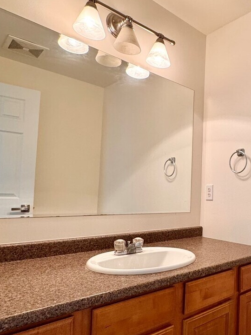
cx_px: 218
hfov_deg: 45.8
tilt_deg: +1.4
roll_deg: -1.2
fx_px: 271
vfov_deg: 63.2
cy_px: 188
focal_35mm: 28
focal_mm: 2.22
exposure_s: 1/120
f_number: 2.2
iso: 200
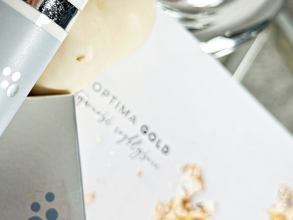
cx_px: 39
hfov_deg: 26.0
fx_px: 618
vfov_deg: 20.1
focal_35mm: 73
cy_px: 68
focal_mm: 6.76
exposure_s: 1/121
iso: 200
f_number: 1.78
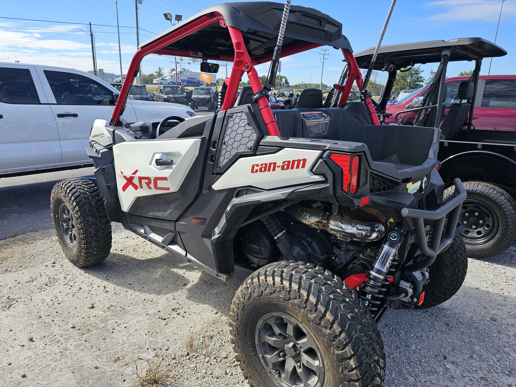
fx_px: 358
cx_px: 256
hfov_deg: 71.6
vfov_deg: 56.8
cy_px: 199
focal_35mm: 24
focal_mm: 6.3
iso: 10
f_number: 1.7
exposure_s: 1/484
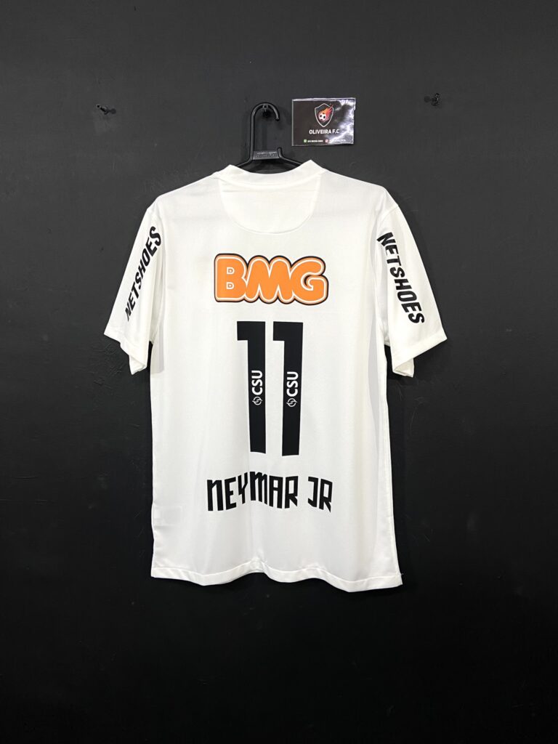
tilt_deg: -6.5
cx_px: 279
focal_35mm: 26
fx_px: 559
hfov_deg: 53.1
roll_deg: +1.1
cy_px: 372
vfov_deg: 67.3
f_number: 1.8
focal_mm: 4.25
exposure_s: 1/60
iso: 80
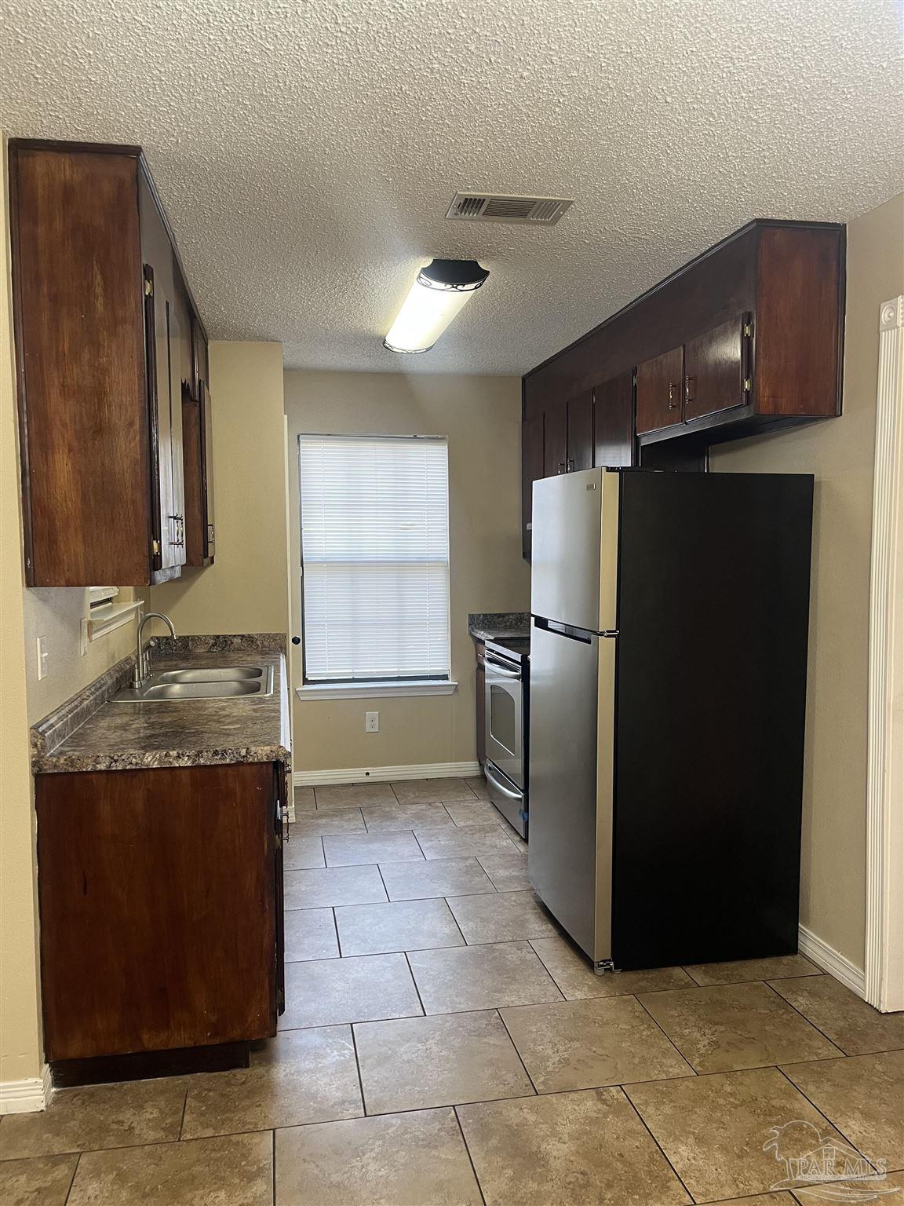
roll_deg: +0.7
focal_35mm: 26
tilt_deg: -4.5
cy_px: 603
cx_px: 452
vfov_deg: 67.3
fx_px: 905
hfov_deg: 53.1
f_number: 1.6
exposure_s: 1/60
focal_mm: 5.1
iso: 125
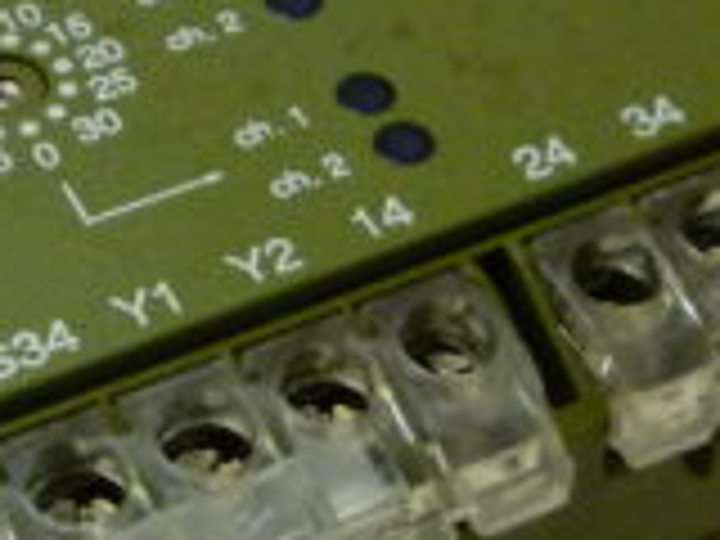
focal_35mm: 109
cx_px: 248
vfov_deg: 13.5
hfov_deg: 18.0
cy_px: 396
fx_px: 2267
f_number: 3.3
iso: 400
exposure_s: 1/25
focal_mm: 5.2
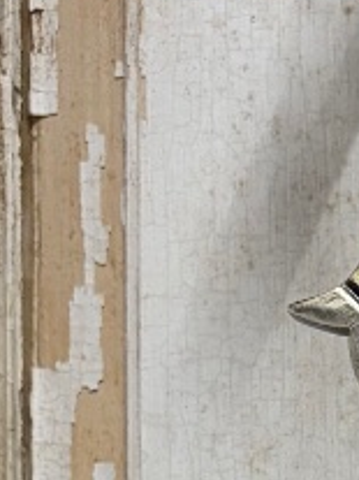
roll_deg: +1.0
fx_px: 2090
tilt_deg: -7.1
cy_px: 800
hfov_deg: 9.3
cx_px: 686
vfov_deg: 12.2
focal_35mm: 151
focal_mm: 5.96
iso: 125
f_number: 1.6
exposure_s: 1/50
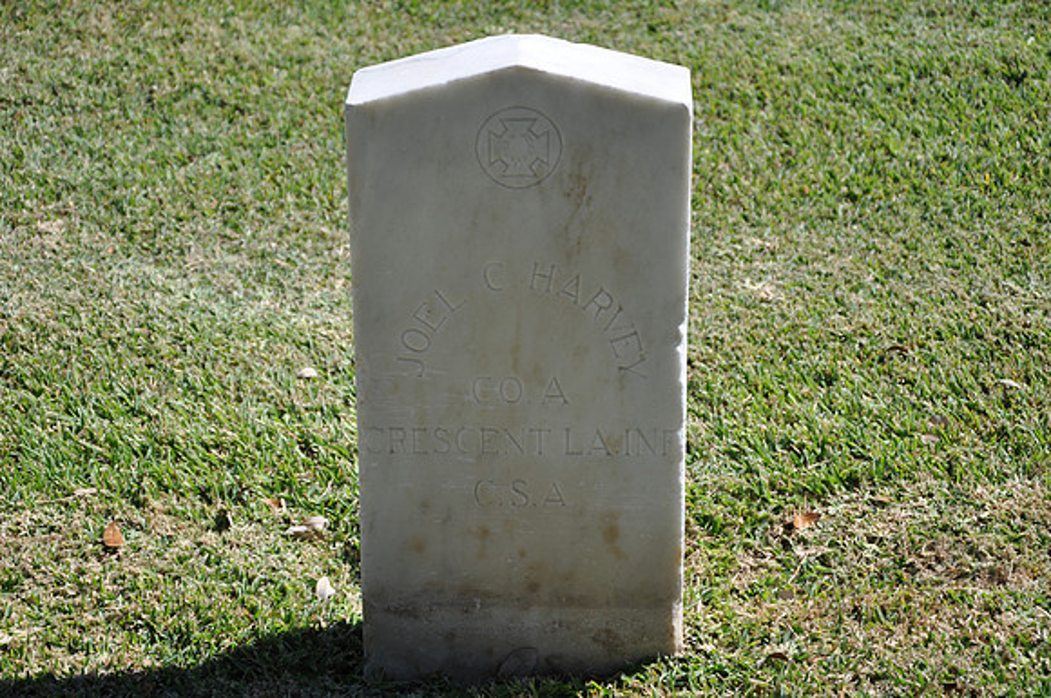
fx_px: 2711
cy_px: 349
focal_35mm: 93
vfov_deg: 14.7
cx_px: 526
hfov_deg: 21.9
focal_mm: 62
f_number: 7.1
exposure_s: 1/200
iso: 200
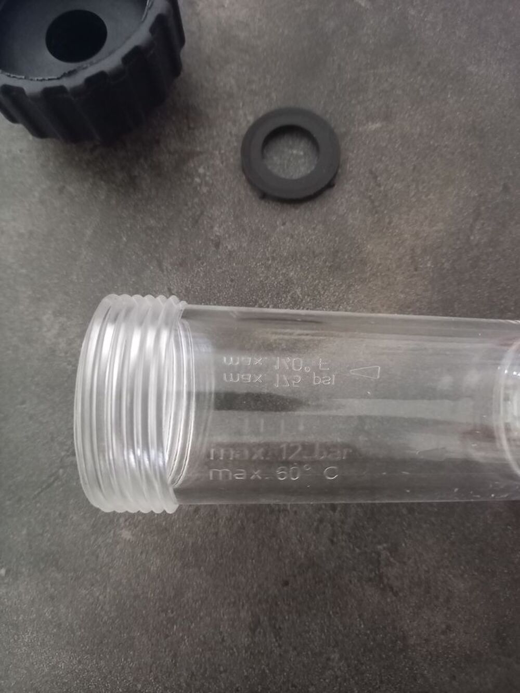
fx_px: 501
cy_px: 346
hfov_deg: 54.9
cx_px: 260
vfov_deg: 69.4
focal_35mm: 25
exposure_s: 1/20
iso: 1000
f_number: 1.8
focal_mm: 4.65
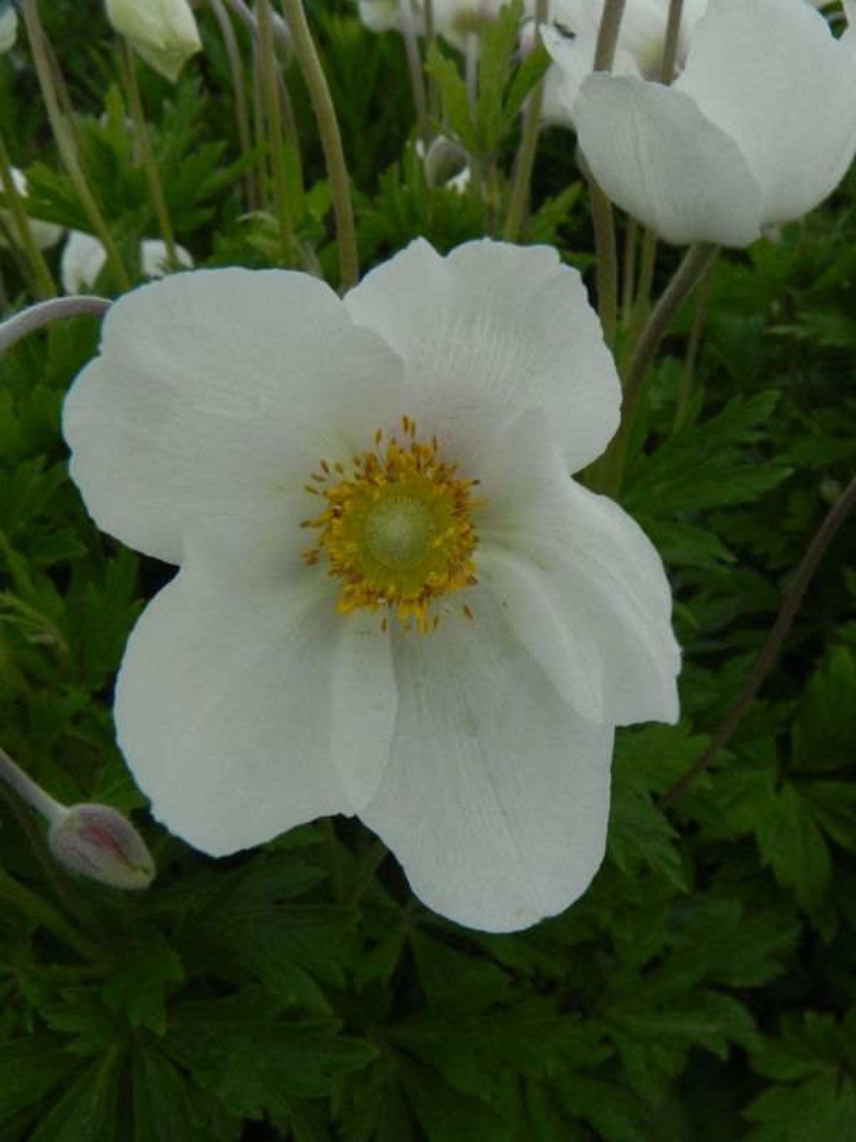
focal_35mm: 33
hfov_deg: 42.9
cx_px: 428
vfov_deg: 55.4
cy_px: 571
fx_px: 1088
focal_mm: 5.9
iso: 200
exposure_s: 1/160
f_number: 6.3
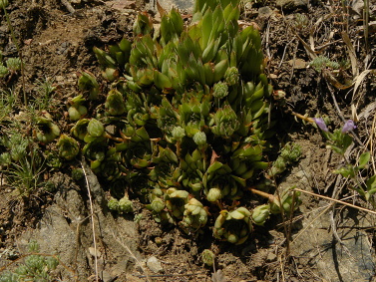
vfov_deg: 34.2
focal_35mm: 42
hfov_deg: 44.8
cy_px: 111
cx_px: 194
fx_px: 456
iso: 64
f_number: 5.6
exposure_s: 1/640
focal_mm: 5.9
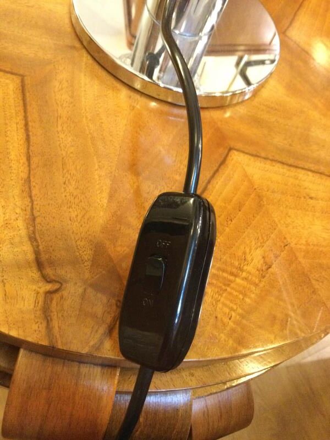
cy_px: 220
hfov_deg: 45.4
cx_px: 165
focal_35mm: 31
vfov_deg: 58.4
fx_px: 394
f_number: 2.4
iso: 320
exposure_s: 1/17
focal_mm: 3.3
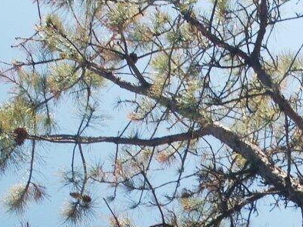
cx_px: 266
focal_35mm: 91
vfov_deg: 15.9
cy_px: 229
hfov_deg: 21.1
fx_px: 796
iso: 64
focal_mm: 7.18
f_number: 6.7
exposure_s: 1/45
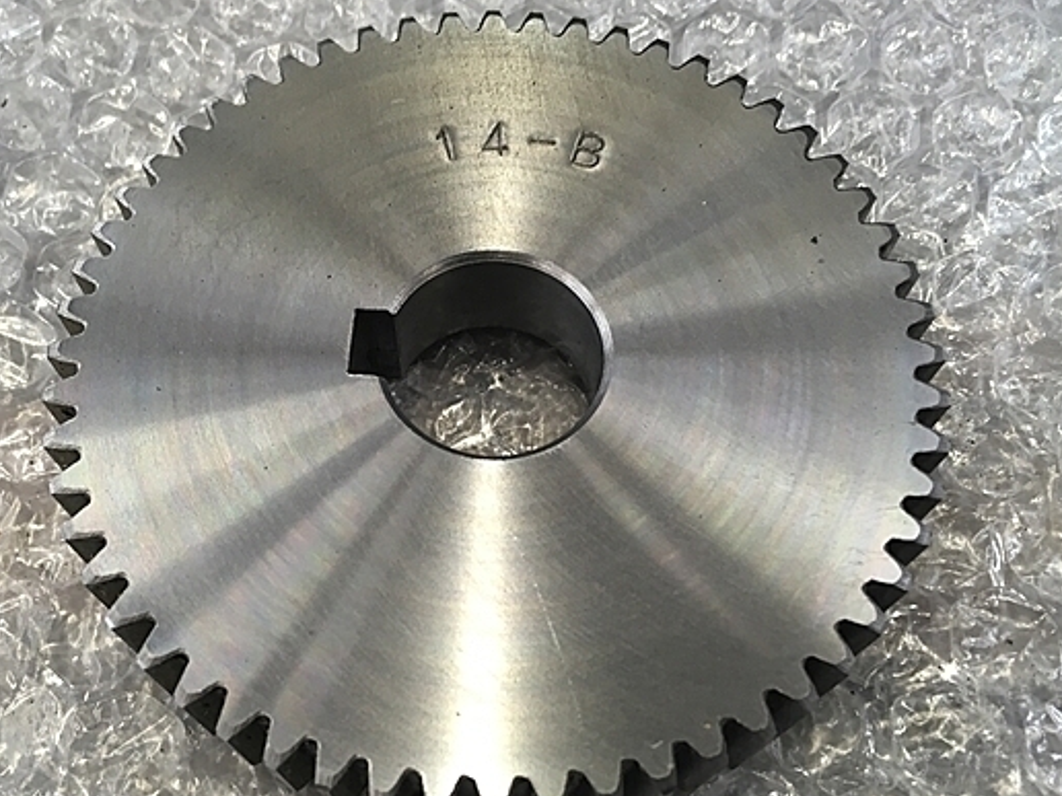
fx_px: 1104
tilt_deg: -67.1
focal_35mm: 36
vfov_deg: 39.6
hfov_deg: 51.2
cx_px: 465
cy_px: 436
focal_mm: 4.15
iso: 50
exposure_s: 1/30
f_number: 2.2
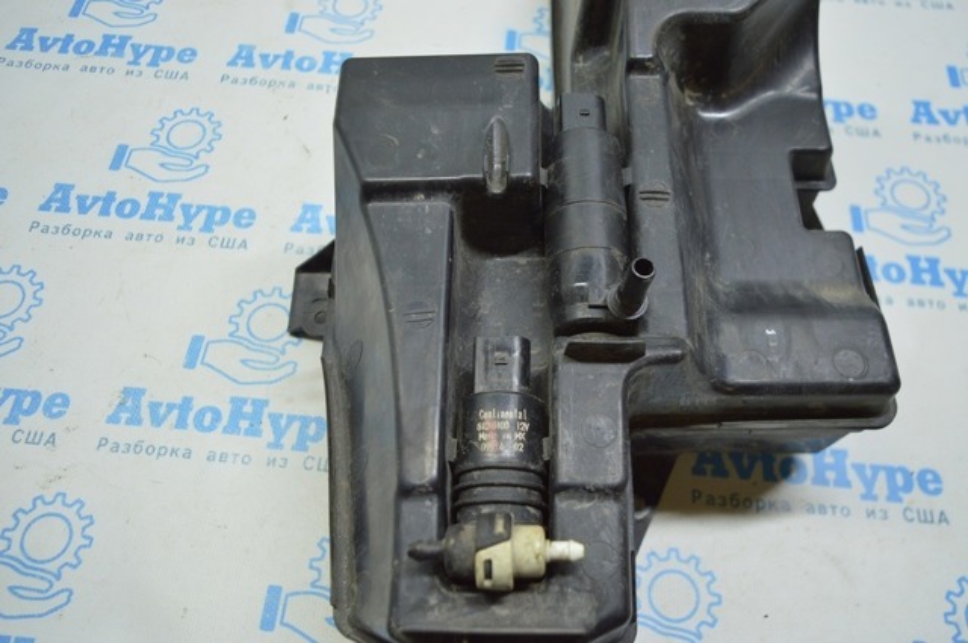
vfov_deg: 43.5
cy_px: 322
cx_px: 484
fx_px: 806
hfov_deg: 62.0
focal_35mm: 30
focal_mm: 20
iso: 400
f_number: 3.8
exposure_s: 1/60
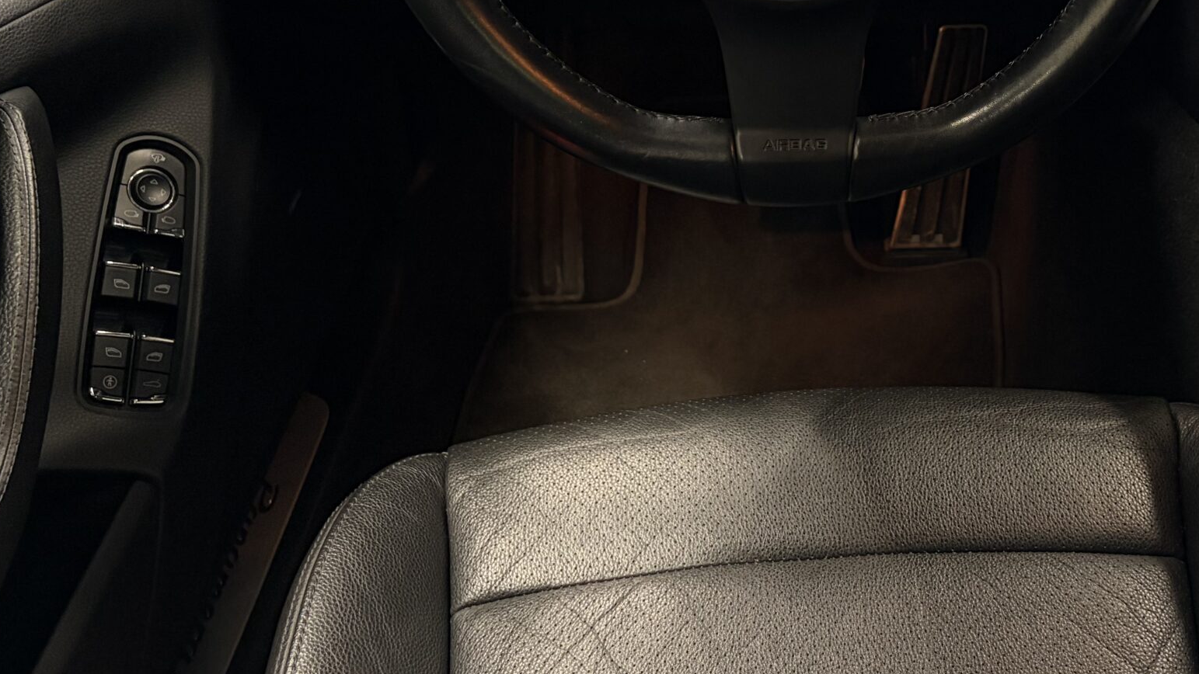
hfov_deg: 42.2
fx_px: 1494
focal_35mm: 47
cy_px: 68
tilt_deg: -26.5
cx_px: 921
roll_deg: +0.2
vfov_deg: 24.7
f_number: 1.6
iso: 320
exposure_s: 1/50
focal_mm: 5.96
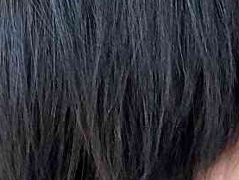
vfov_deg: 7.0
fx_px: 1457
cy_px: 76
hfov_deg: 8.8
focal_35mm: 211
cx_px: 507
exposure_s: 1/120
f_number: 1.8
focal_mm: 3
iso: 32
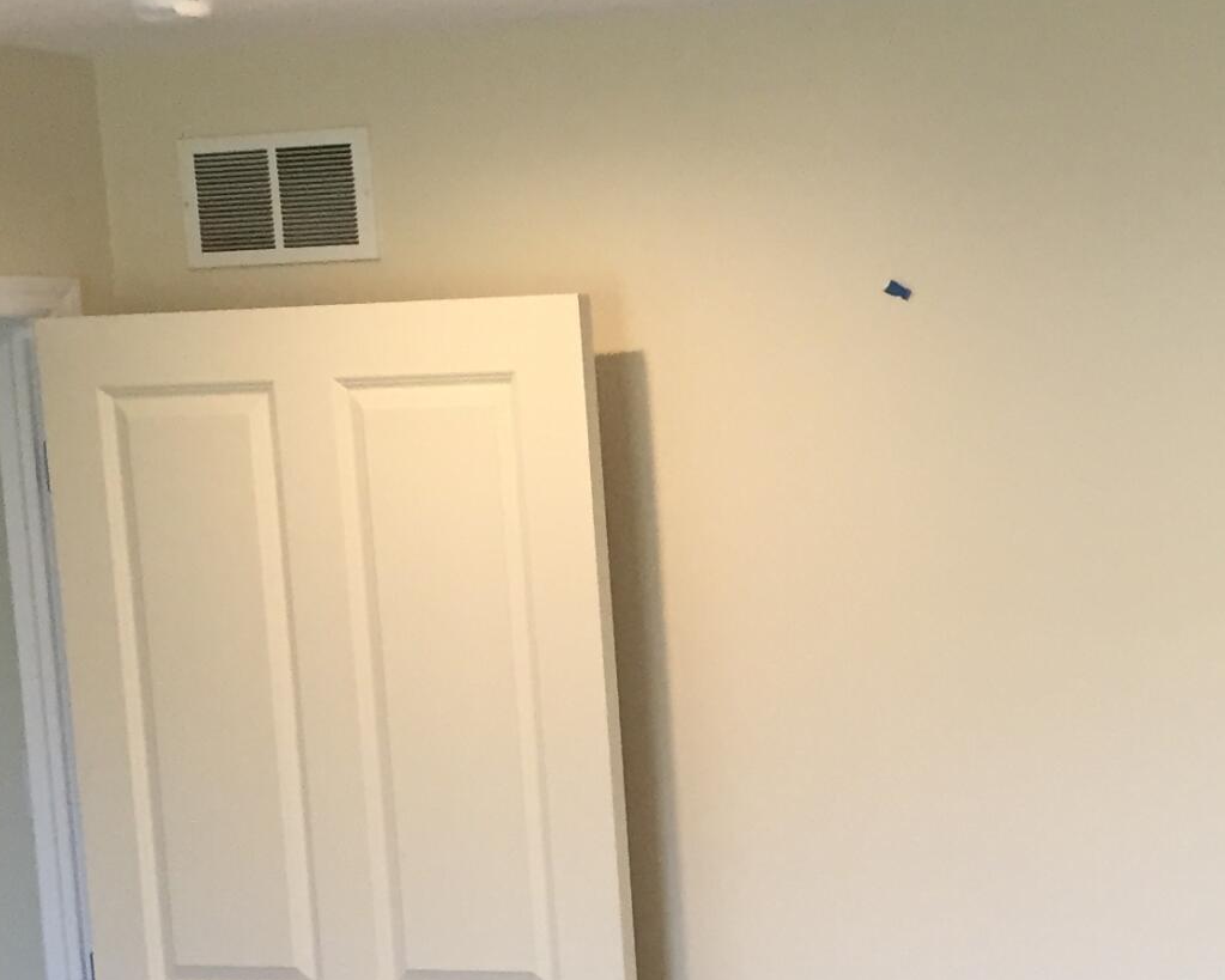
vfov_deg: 18.3
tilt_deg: -8.2
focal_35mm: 83
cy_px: 780
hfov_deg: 22.1
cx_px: 1231
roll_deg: +0.9
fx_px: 3010
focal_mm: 4.15
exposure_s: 1/30
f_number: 2.2
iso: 40
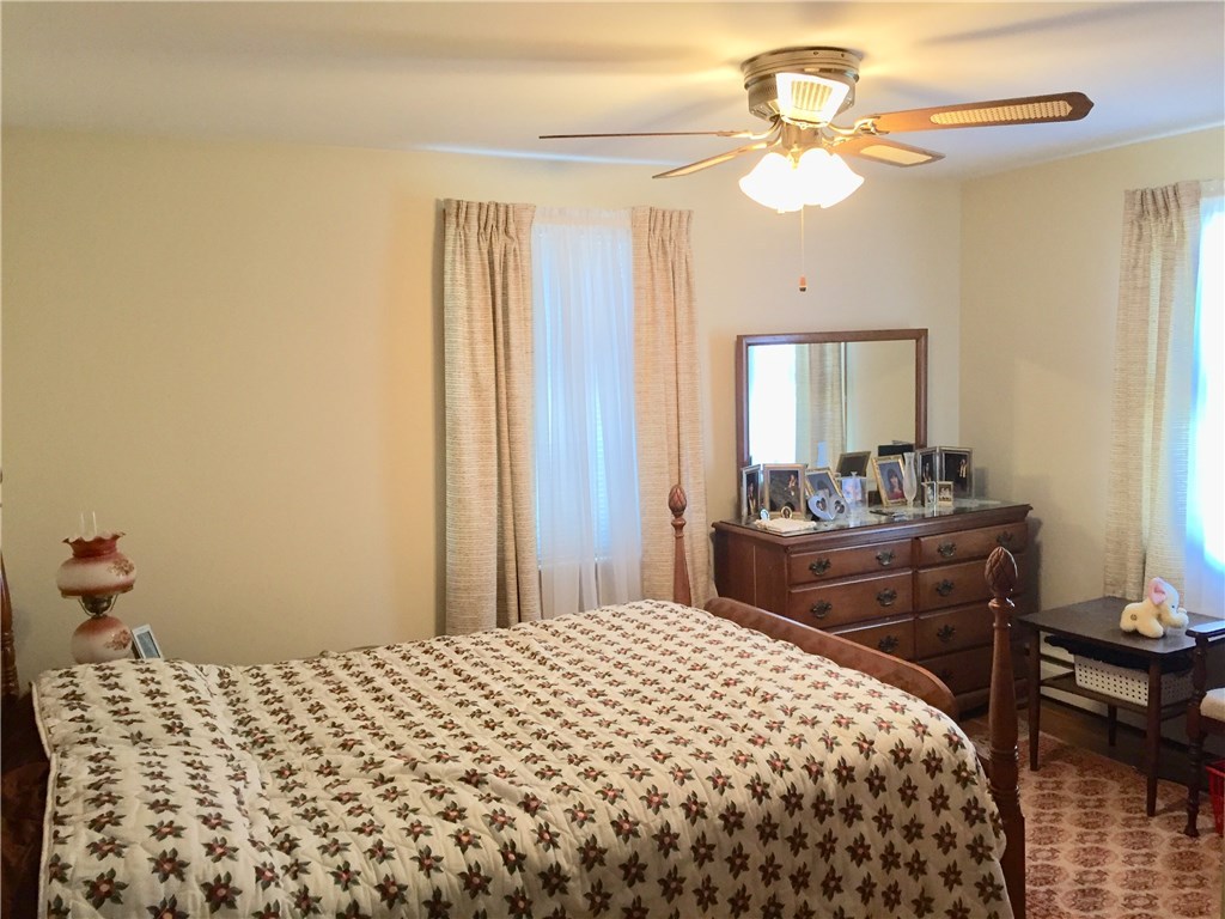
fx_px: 1026
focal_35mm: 29
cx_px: 612
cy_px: 460
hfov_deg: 61.7
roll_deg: +1.6
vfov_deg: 48.2
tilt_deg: -6.3
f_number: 2.2
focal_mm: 4.15
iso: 125
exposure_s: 1/30
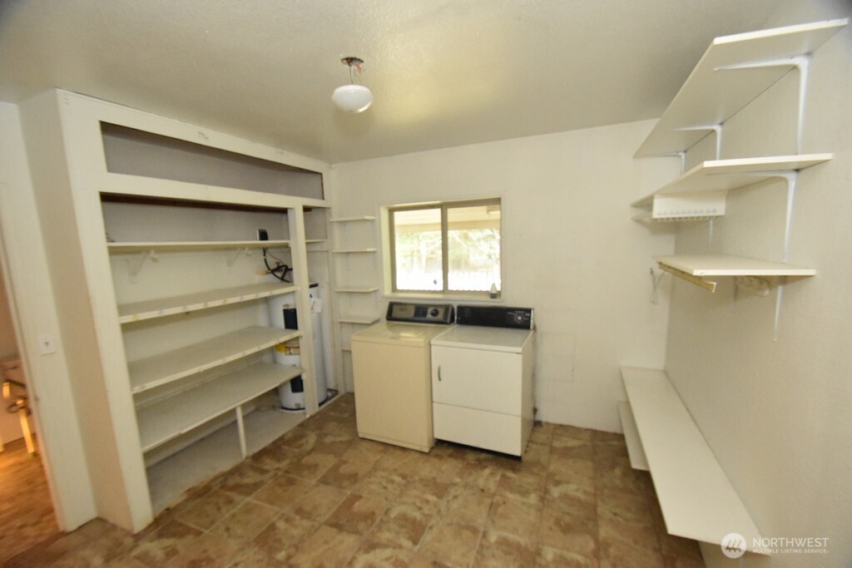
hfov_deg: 100.4
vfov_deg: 77.3
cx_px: 426
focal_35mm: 15
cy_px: 284
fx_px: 355
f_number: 4
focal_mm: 10
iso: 4500
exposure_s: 1/60
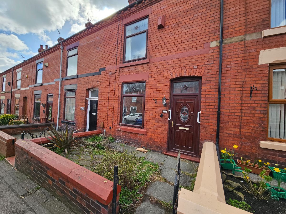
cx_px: 143
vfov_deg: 89.9
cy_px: 107
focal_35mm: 13
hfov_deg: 106.2
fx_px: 107
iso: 50
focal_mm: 2.2
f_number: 2.2
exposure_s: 1/932
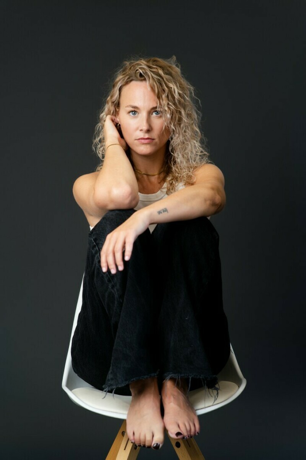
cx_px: 153
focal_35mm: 85
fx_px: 1084
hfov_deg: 16.1
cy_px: 230
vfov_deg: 23.9
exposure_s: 1/100
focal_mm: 85
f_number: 4
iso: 400
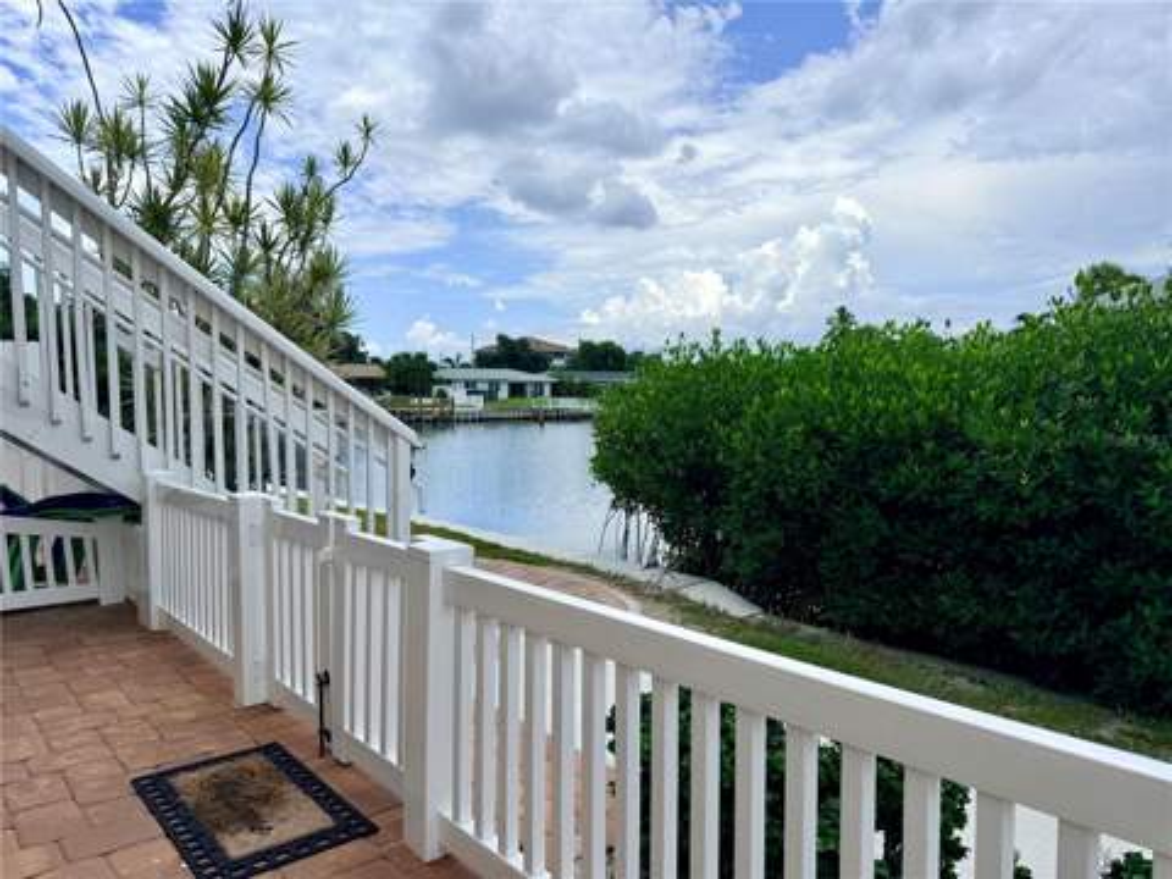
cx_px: 586
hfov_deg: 71.6
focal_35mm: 24
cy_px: 440
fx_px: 813
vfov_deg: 56.8
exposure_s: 1/5319
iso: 80
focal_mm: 6.76
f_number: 1.78
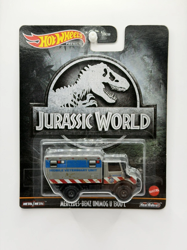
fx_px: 346
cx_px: 94
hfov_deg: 30.3
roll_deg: -0.8
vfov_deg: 39.7
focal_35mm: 48
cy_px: 125
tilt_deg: -1.9
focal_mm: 6.76
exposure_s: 1/216
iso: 125
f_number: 1.78
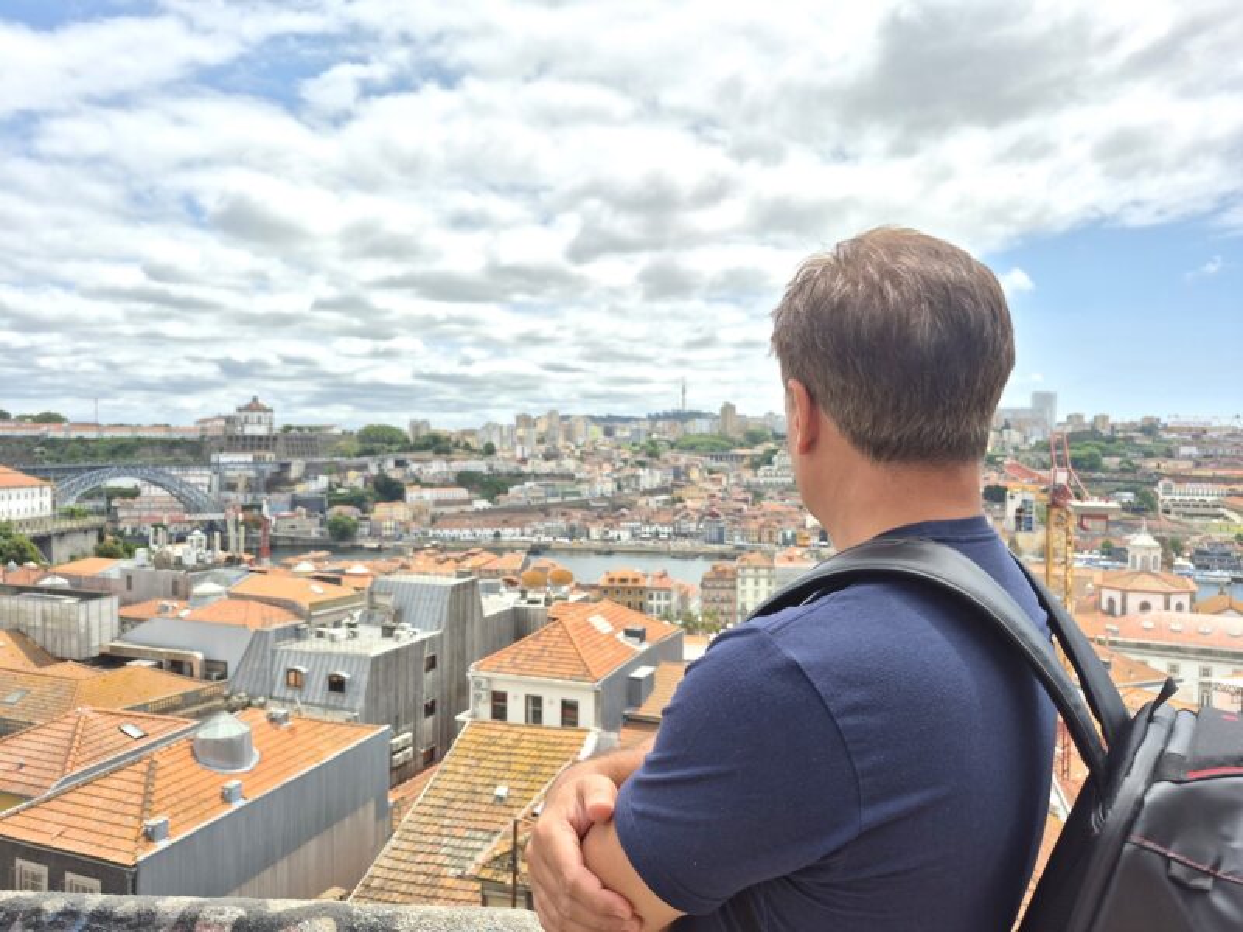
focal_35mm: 23
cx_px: 622
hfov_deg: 73.9
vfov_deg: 58.9
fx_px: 826
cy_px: 466
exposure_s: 1/2344
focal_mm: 5.4
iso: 25
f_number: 1.8
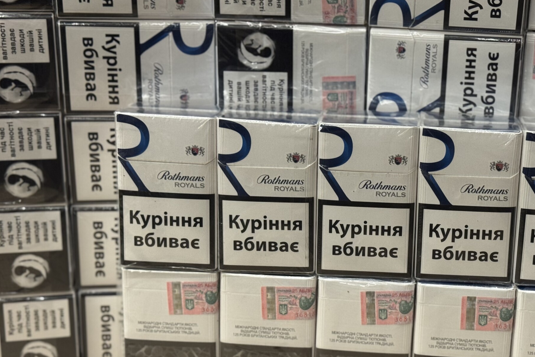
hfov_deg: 28.3
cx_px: 355
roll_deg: -0.3
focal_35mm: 71
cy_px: 220
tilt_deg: -15.7
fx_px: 1055
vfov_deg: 19.2
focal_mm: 6.76
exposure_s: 1/45
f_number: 1.78
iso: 250
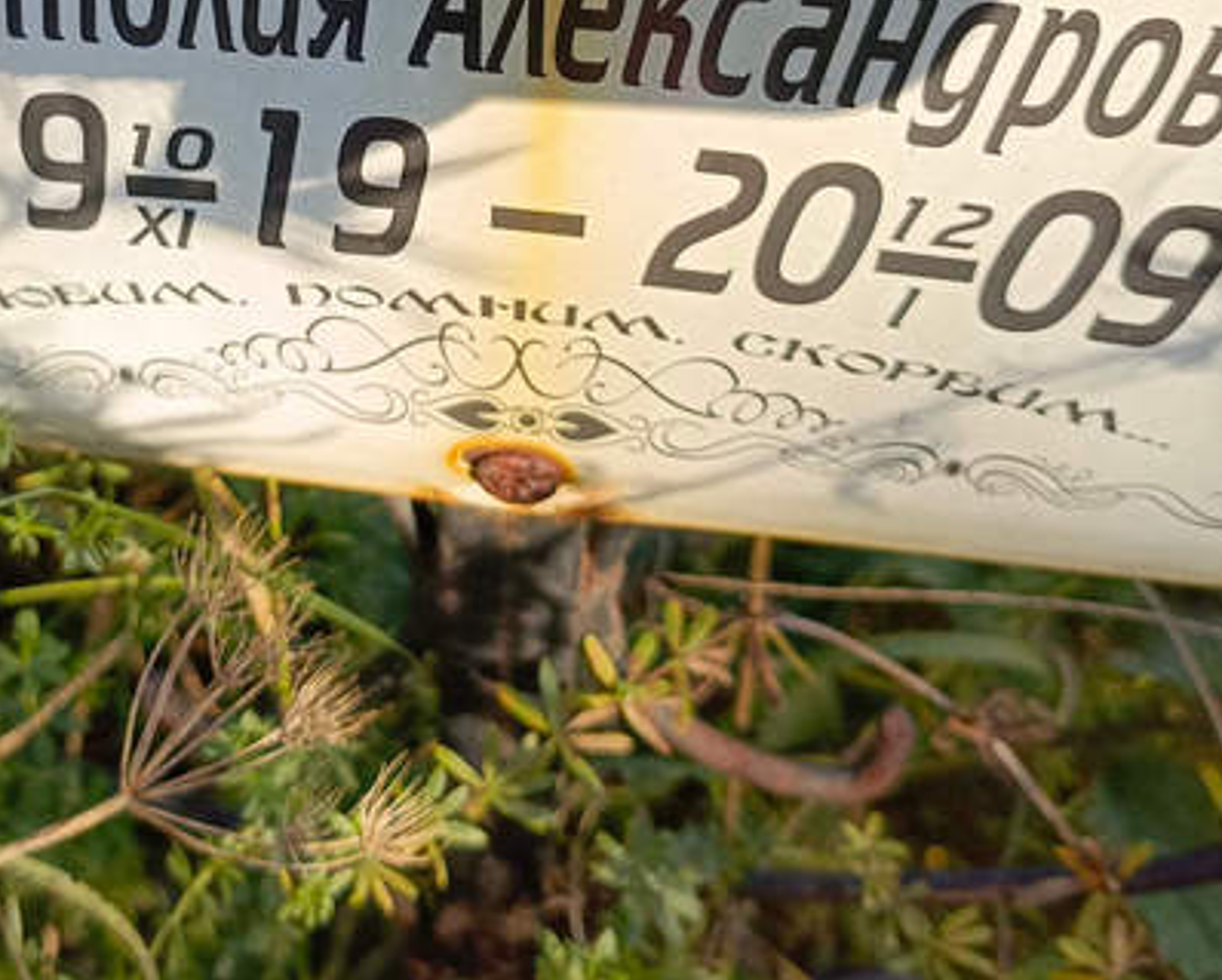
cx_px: 359
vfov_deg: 29.5
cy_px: 86
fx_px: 1773
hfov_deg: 37.4
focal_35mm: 49
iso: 111
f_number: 1.69
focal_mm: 4.76
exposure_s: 1/428
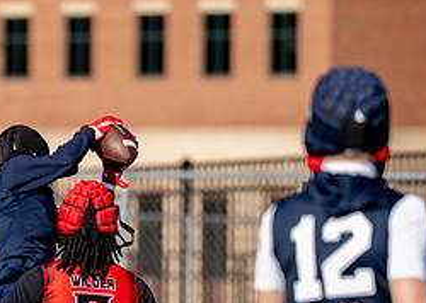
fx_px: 10116
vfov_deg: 1.7
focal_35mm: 837
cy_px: 315
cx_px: 11
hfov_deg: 2.4
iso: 125
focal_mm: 200
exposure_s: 1/2500
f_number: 2.8
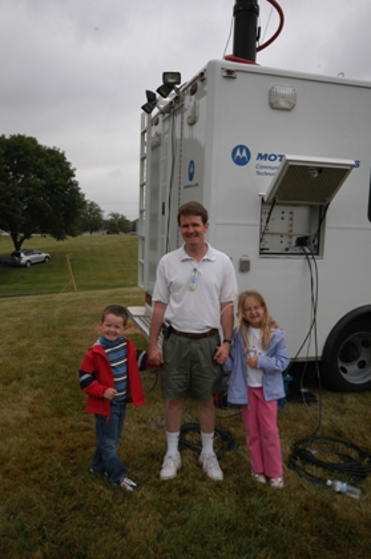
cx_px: 195
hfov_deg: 41.0
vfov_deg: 58.8
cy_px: 269
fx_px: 496
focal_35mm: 32
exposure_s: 1/250
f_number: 8
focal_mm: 20
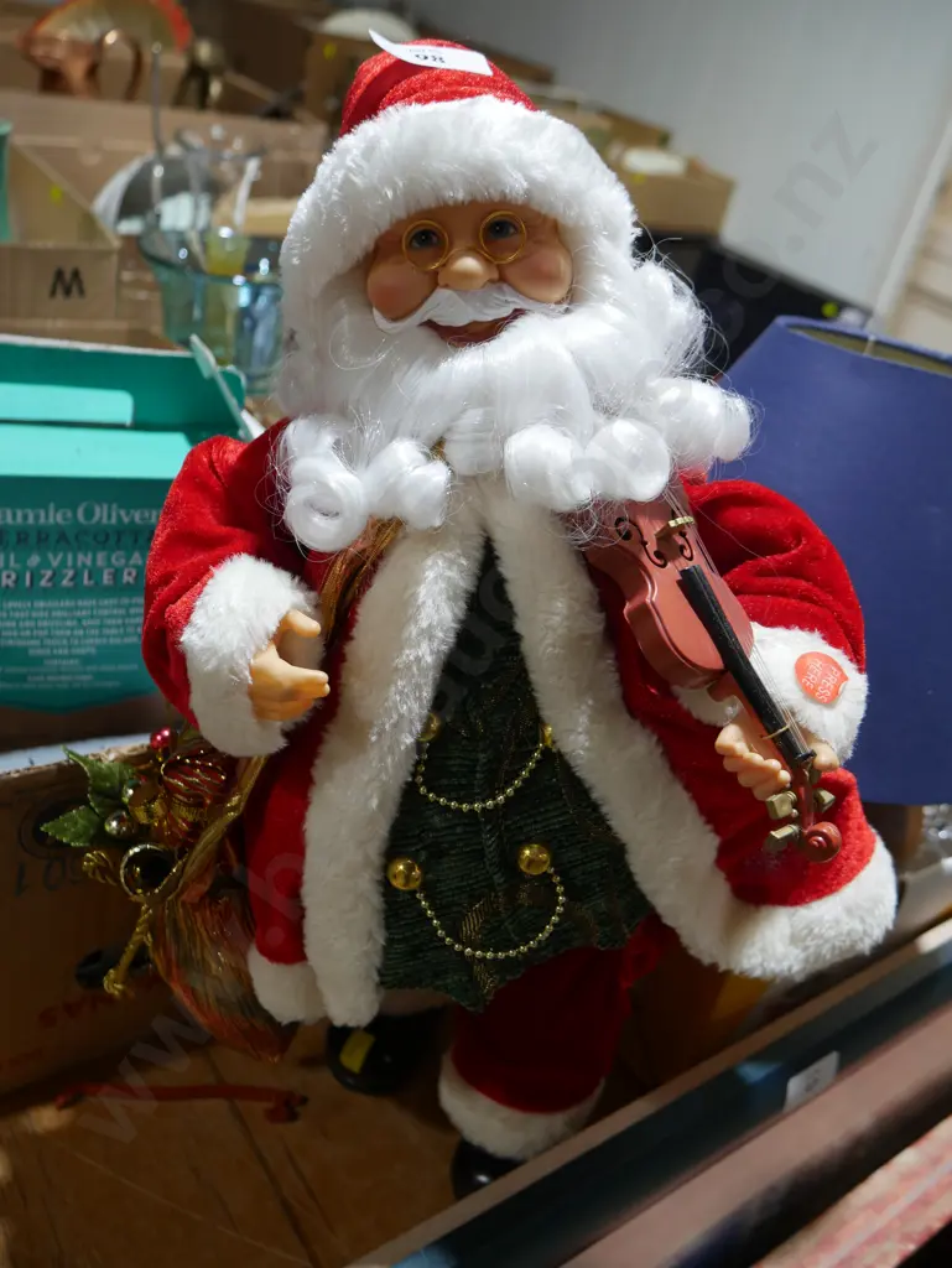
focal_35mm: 30
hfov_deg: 46.8
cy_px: 634
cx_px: 476
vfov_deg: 59.9
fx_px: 1099
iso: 200
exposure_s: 1/60
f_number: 3.6
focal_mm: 15
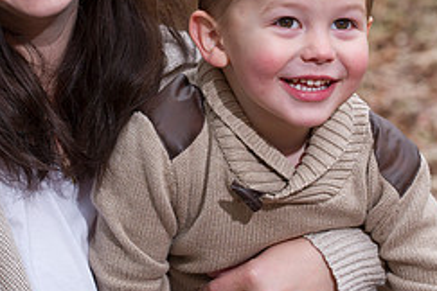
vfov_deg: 5.7
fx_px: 2950
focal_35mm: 243
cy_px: 61
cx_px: 176
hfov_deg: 8.5
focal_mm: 102
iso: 800
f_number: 5.6
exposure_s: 1/125
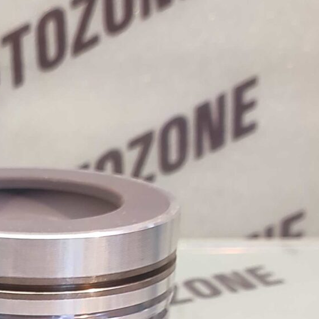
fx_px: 709
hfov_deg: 22.4
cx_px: -107
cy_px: 420
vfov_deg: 22.5
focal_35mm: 68
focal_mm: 4.74
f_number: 1.79
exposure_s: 1/33
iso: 246
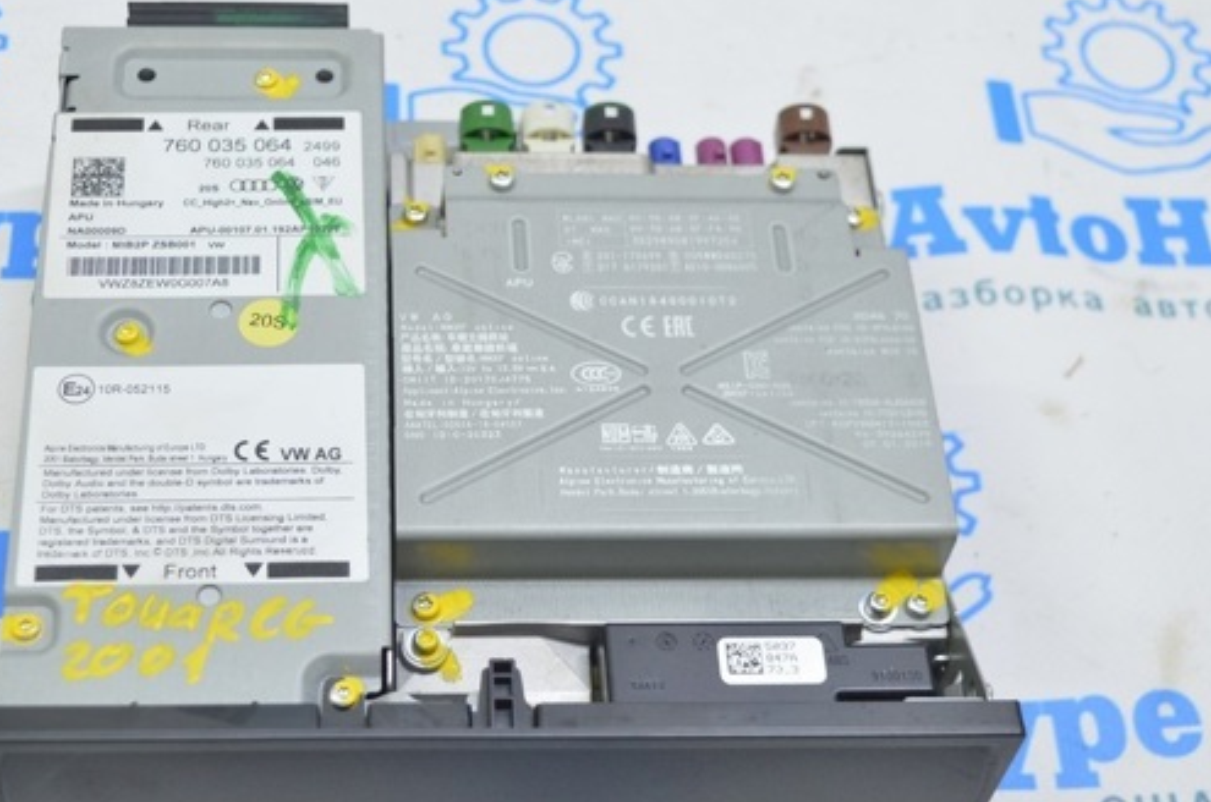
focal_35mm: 66
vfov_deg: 20.5
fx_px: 2216
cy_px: 388
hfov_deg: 30.4
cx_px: 453
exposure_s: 1/20
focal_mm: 34
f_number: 5.6
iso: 400
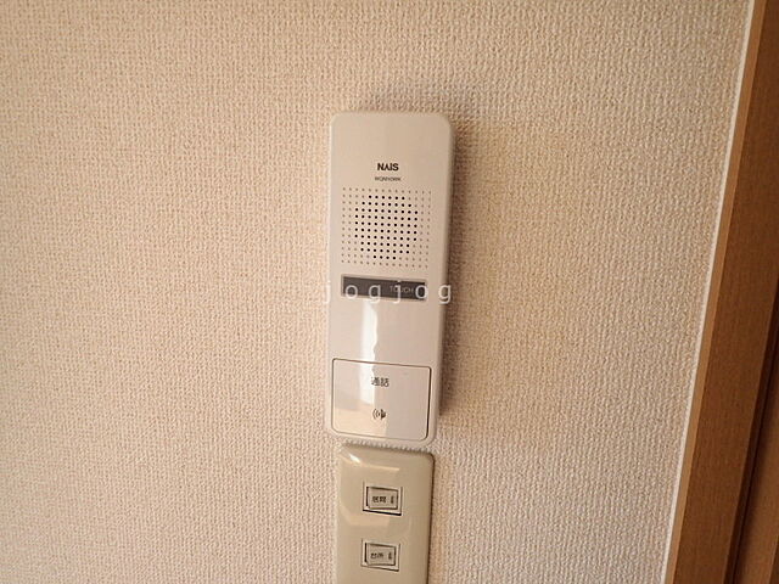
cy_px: 292
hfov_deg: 69.4
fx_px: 563
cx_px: 390
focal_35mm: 25
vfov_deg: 54.9
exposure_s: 1/100
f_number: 2
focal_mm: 4.5
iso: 100
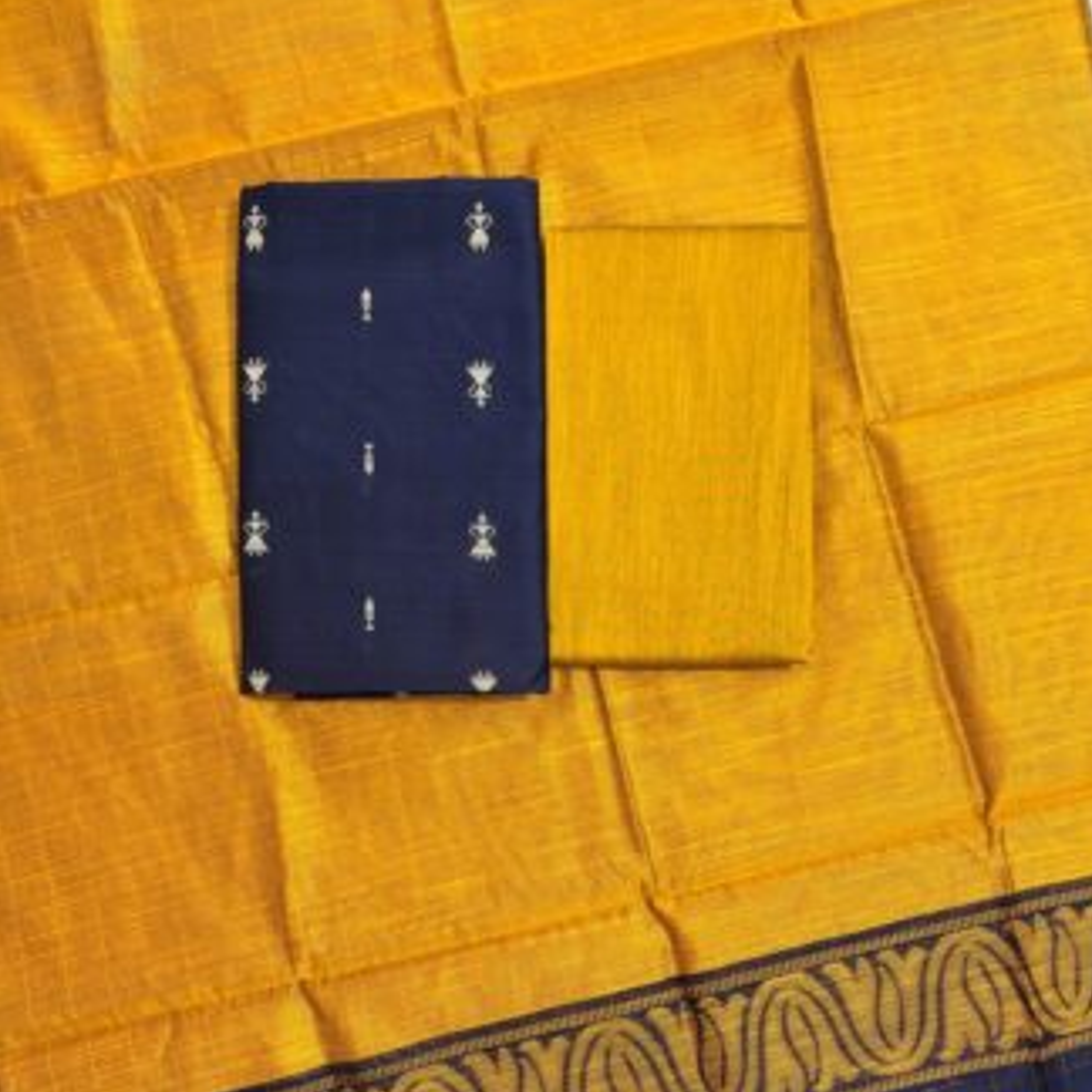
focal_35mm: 31
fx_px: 1106
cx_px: 548
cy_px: 699
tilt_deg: -86.9
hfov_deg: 52.5
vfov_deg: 51.8
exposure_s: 1/50
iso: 320
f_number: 1.6
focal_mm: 5.96
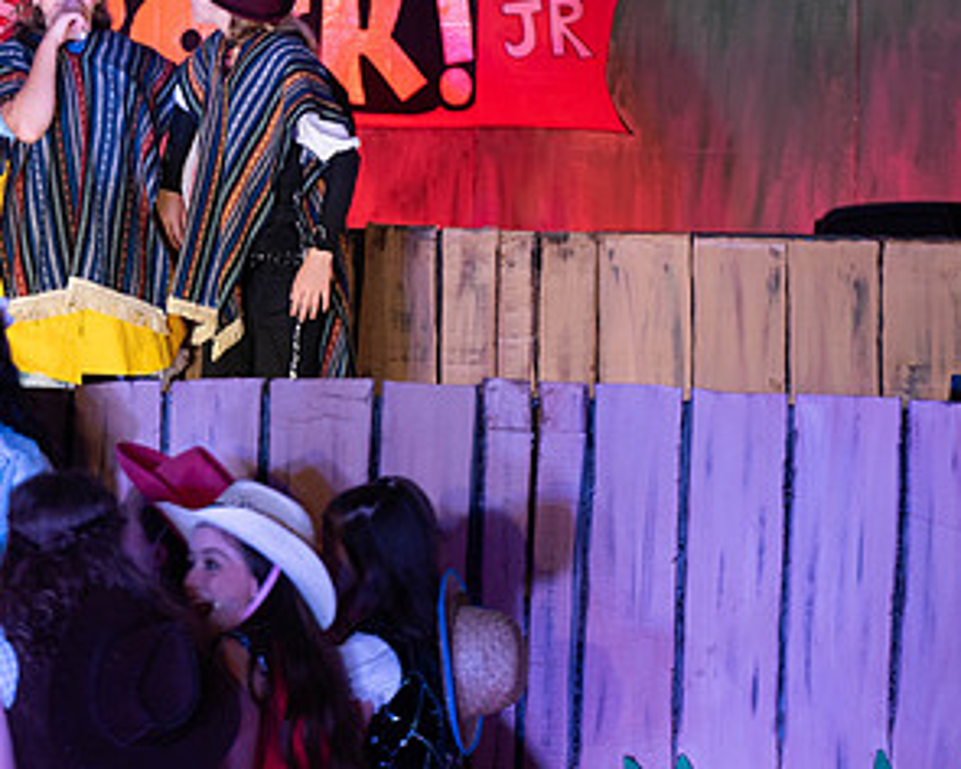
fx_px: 7622
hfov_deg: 7.2
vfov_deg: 5.8
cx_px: 68
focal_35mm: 268
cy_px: 230
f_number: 2.8
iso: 720
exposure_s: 1/160
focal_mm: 145
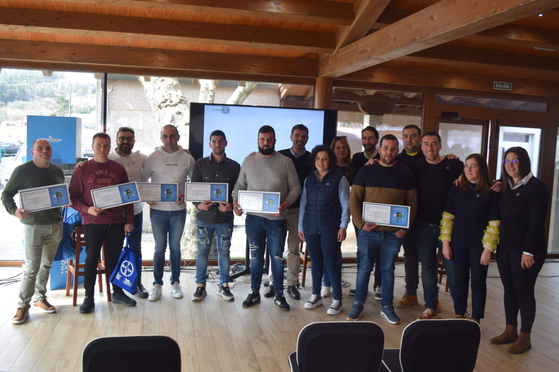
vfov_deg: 43.6
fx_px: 466
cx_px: 280
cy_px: 186
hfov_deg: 61.9
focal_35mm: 30
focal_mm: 20
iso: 400
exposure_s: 1/100
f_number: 5
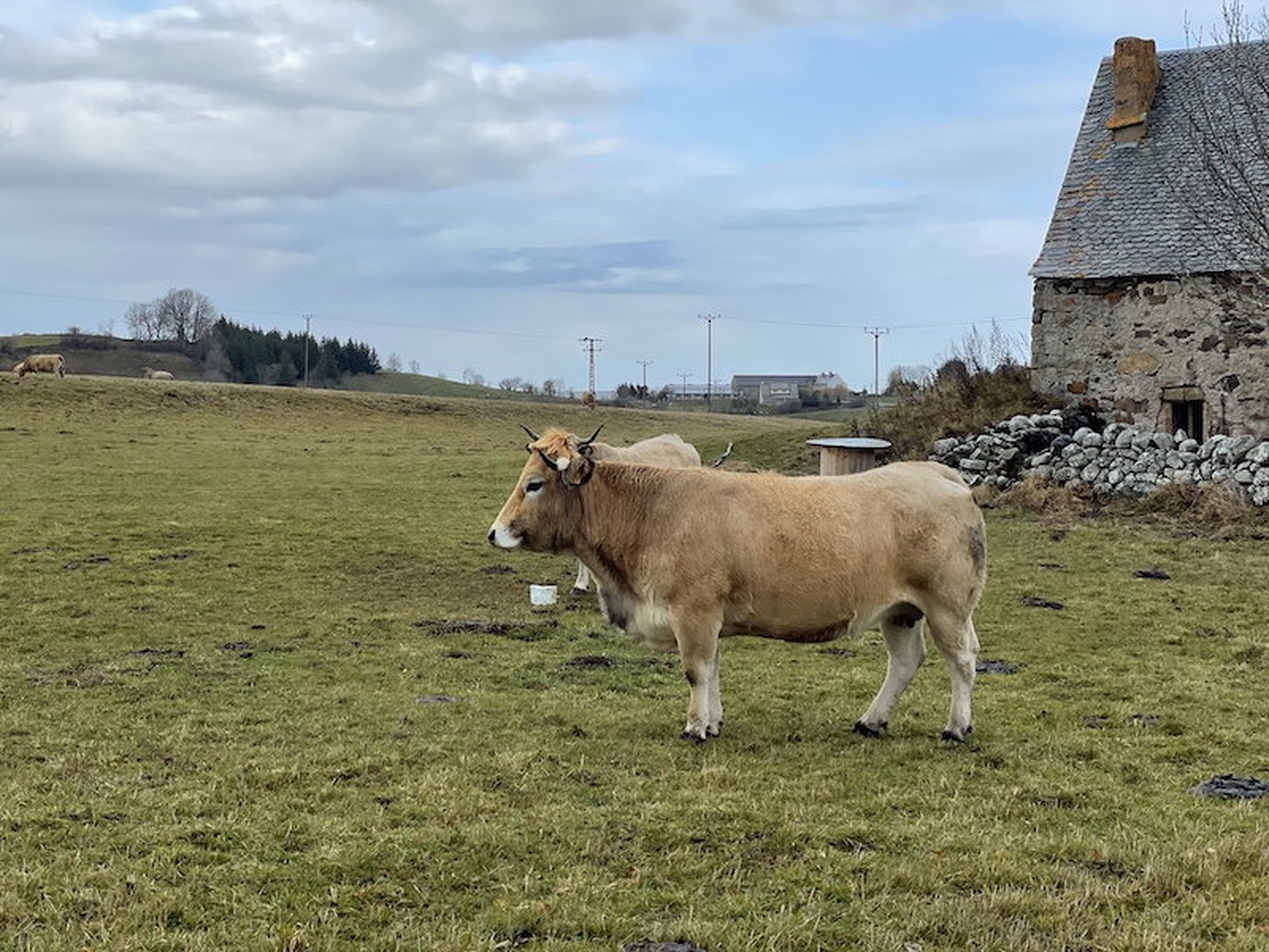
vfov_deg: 28.0
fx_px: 1906
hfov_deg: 36.8
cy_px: 476
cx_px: 634
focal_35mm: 52
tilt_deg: -3.3
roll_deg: +0.4
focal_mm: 6
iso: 25
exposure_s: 1/922
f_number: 2
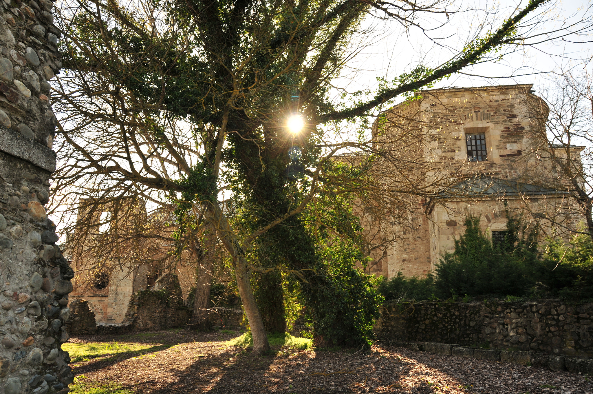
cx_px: 296
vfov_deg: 47.8
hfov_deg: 67.4
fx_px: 444
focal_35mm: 27
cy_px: 197
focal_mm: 18
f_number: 6.3
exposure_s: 1/200
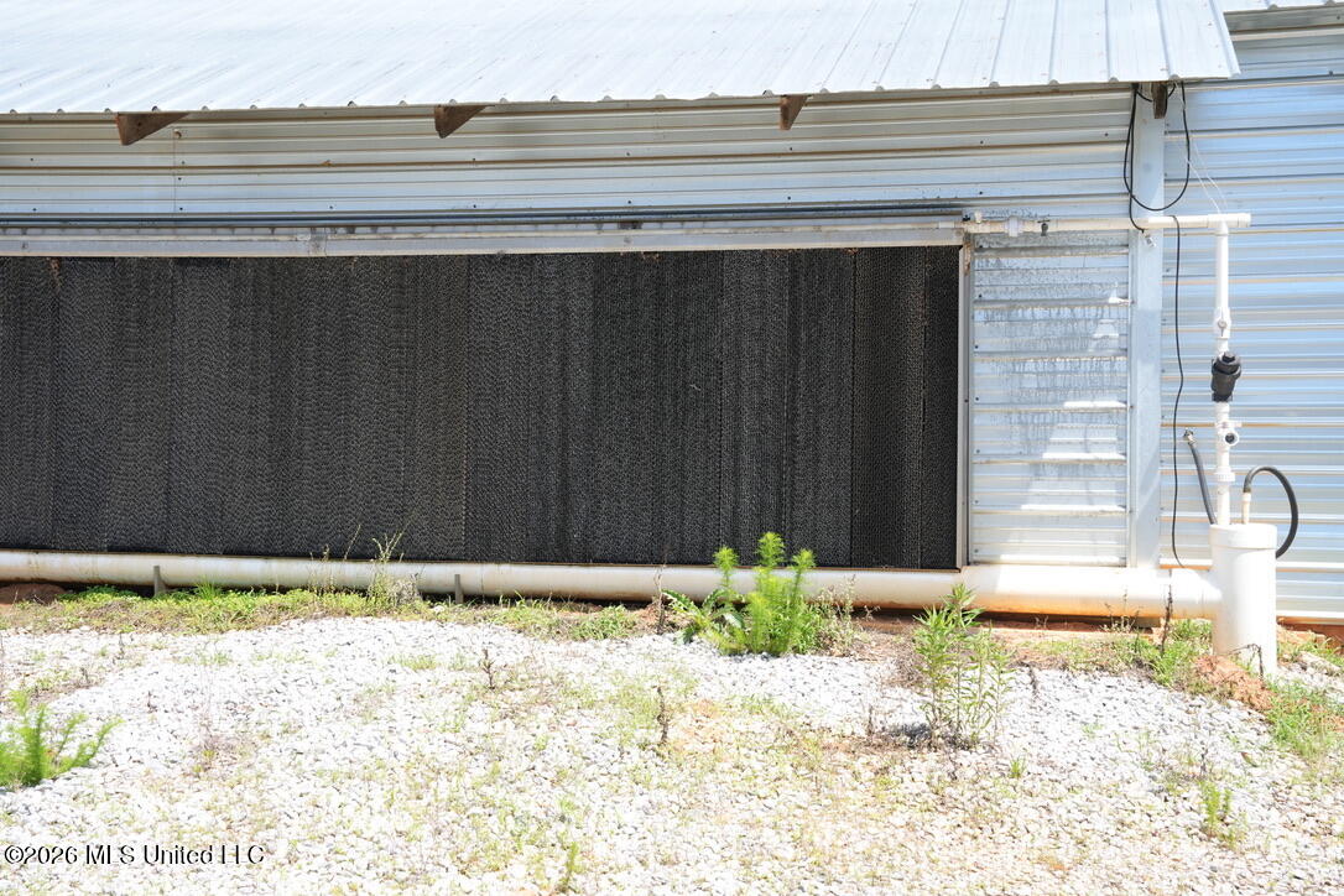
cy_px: 448
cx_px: 672
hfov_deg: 41.1
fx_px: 1792
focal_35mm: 48
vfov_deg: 28.1
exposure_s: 1/125
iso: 320
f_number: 11
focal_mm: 48
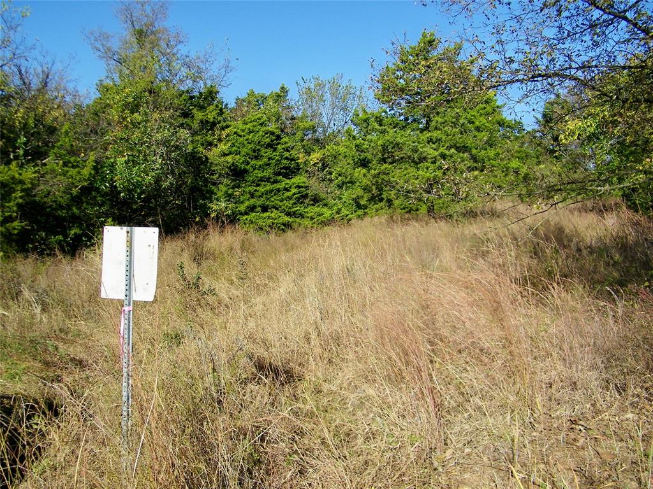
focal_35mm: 30
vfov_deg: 46.8
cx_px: 326
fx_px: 566
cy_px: 244
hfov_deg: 60.0
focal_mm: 5.4
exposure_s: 1/250
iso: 80
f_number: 7.2
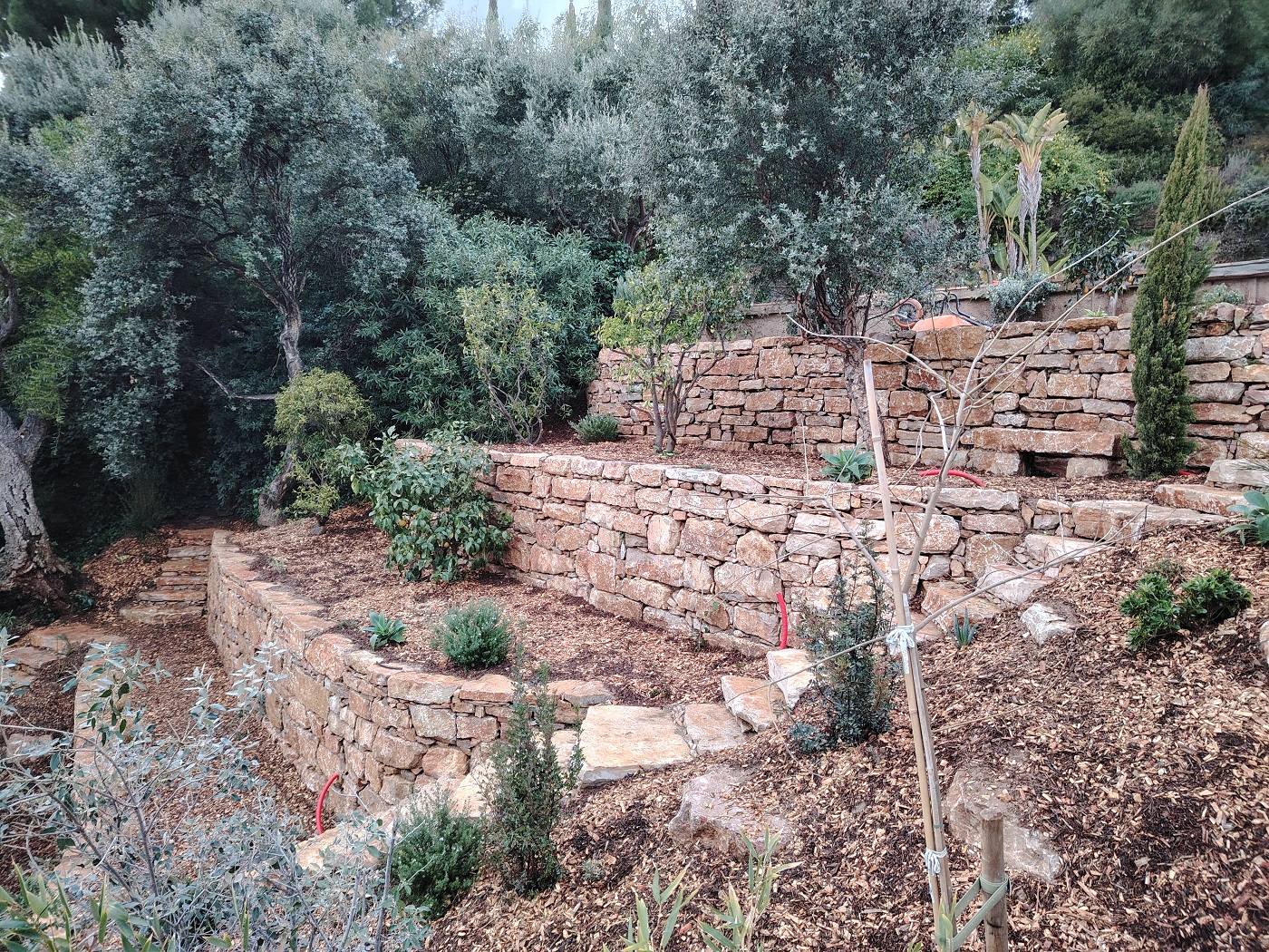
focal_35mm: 24
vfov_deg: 56.8
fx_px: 880
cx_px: 634
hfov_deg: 71.6
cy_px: 476
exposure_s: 1/33.3
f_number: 1.75
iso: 1453
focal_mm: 5.25
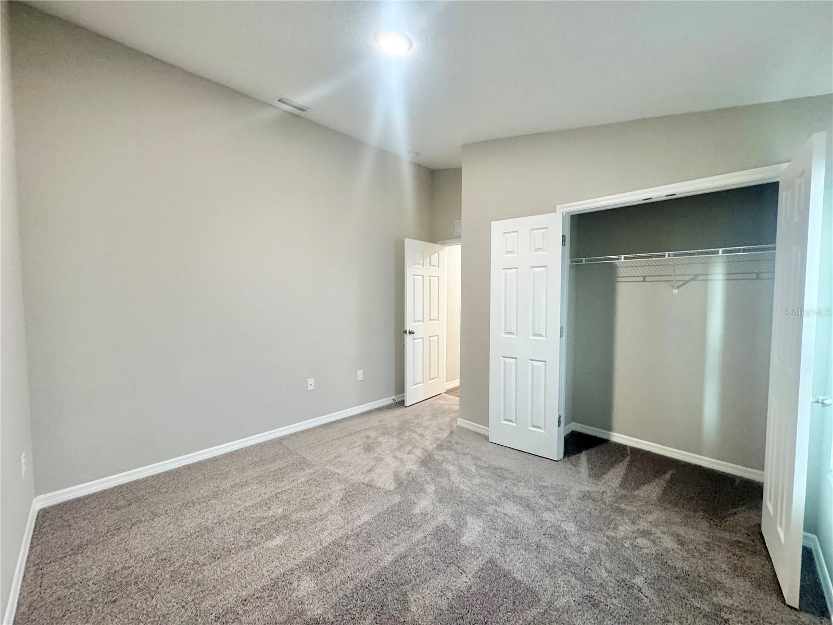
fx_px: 337
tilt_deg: -3.2
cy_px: 312
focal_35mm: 14
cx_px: 416
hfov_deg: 102.1
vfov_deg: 85.7
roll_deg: -0.1
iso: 320
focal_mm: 2.22
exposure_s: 1/60
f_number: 2.2
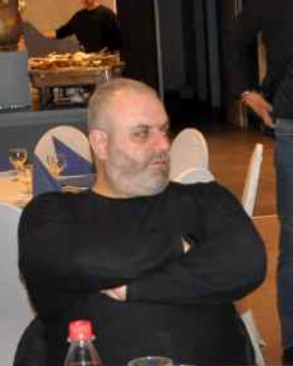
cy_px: 246
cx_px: 171
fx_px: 1494
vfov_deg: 13.9
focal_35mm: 138
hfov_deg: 11.2
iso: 800
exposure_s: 1/60
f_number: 3.8
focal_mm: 22
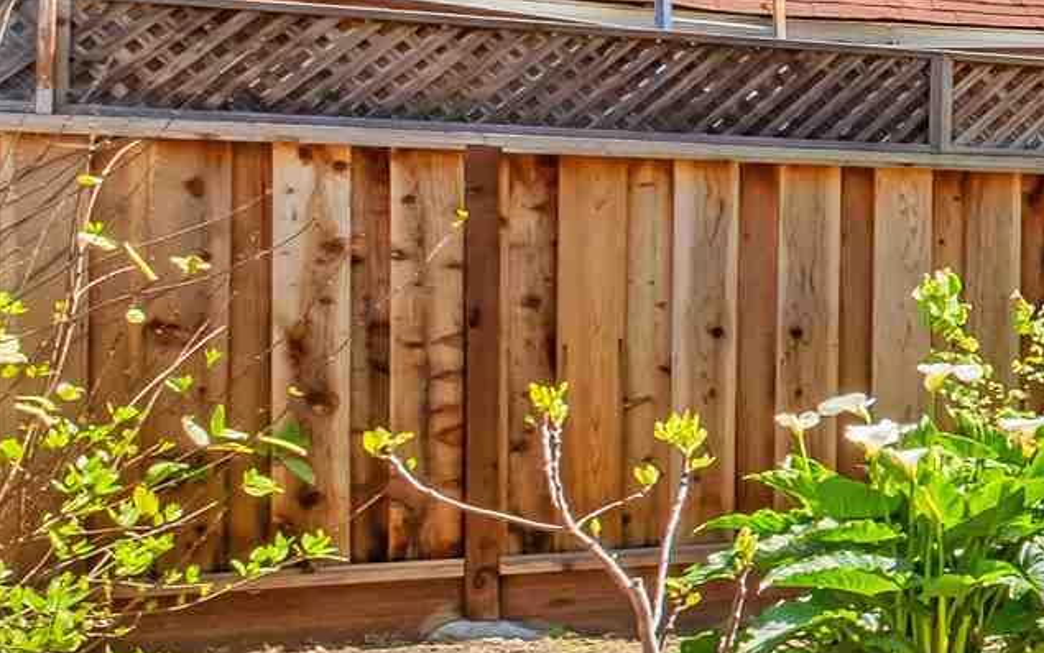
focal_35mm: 74
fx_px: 2106
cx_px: 2522
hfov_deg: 15.1
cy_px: 273
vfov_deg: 17.6
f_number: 8
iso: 160
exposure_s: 1/150
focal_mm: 10
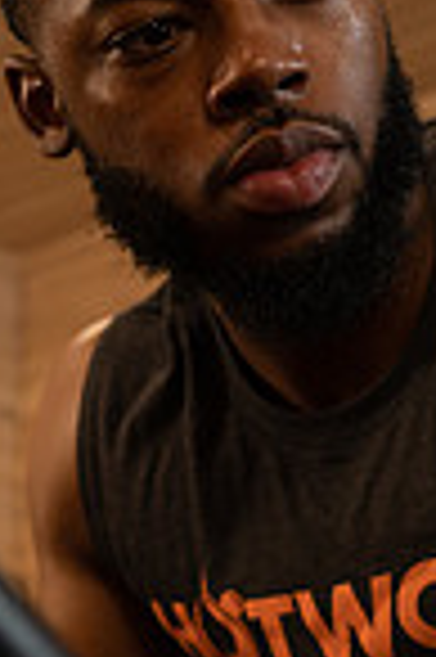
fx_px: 1967
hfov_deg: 12.6
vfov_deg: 18.7
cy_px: 549
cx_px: 166
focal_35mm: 108
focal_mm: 35
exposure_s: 1/160
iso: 400
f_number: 2.8
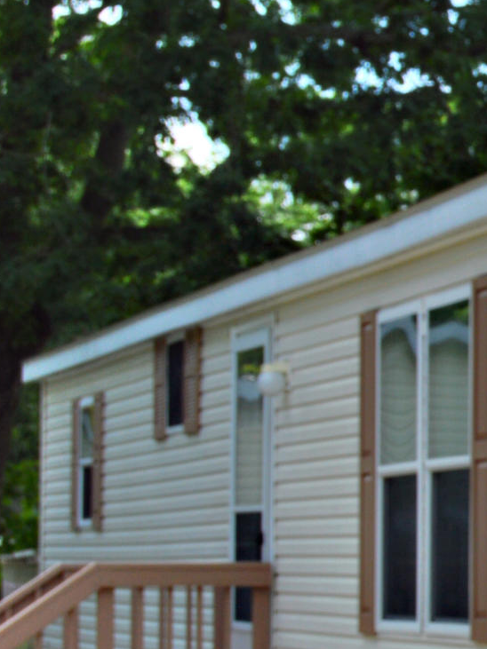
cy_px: 443
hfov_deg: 9.0
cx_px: 1327
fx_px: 2664
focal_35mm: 142
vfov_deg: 13.9
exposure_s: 1/320
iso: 100
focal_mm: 24
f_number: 9
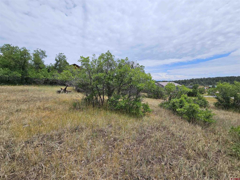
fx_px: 90
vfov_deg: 89.9
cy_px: 90
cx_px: 120
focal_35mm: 13
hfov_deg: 106.2
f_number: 2.2
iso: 50
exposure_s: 1/3945
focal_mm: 2.2
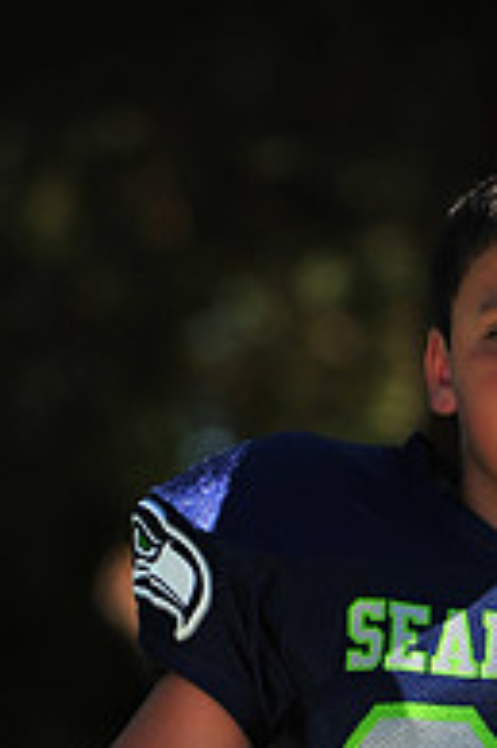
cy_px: 810
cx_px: 474
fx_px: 12405
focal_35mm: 598
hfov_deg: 2.3
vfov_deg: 3.4
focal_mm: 200
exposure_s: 1/3200
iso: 400
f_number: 4.5
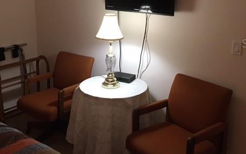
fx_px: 288
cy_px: 43
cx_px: 121
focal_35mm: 43
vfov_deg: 29.5
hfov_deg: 46.2
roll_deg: -0.6
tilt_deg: -8.4
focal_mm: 4.15
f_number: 2.2
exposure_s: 1/15
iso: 100
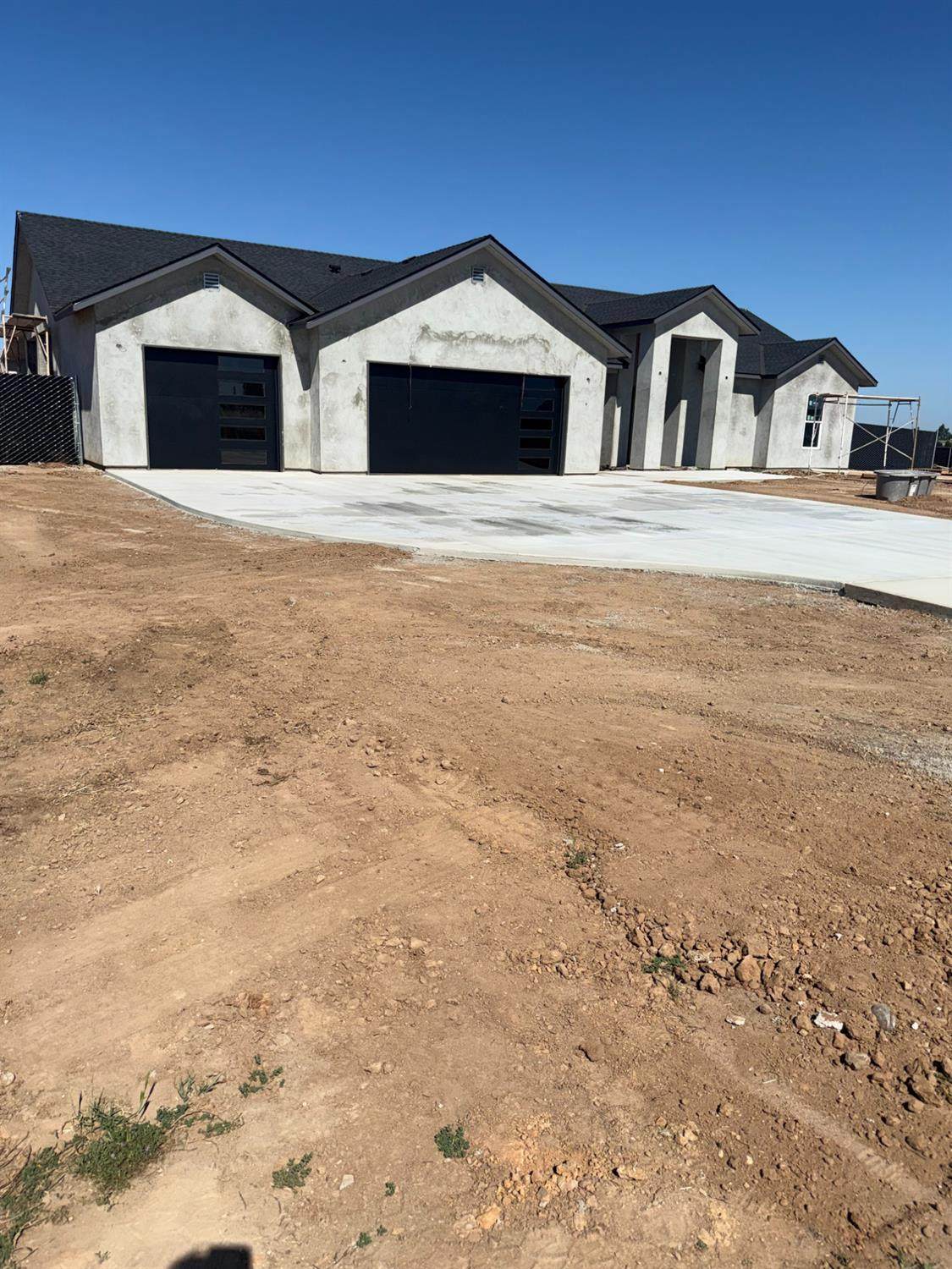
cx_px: 476
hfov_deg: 56.8
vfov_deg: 71.6
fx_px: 880
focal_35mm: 24
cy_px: 634
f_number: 1.78
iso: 50
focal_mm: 6.76
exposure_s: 1/11111
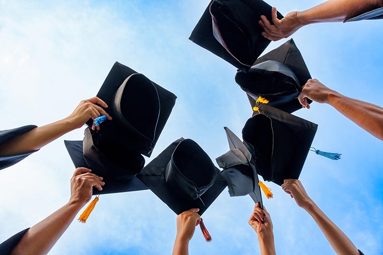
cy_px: 128
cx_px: 192
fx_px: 372
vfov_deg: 37.8
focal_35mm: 35
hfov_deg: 54.4
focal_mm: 35
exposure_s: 1/100
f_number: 10
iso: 400
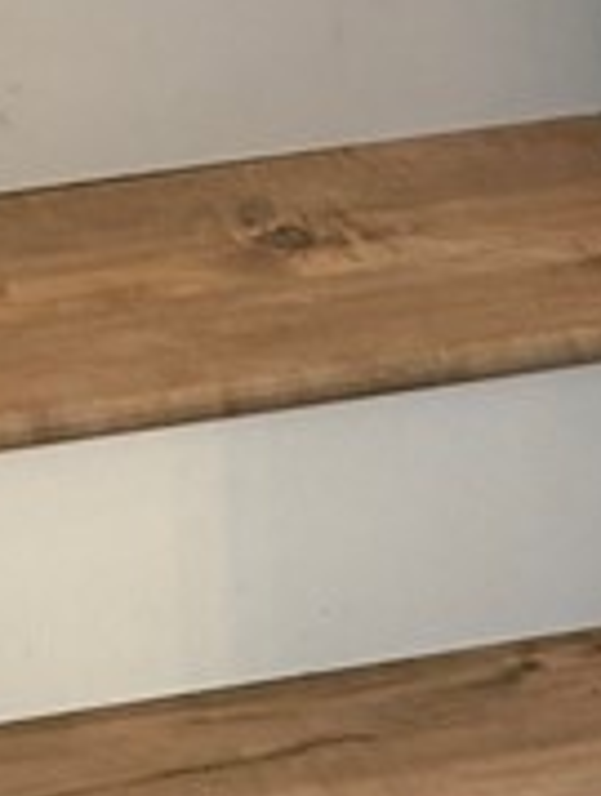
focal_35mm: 137
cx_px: -227
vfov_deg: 10.9
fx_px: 3160
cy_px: -1405
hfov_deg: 10.6
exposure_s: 1/60
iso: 250
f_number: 1.78
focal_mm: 6.76
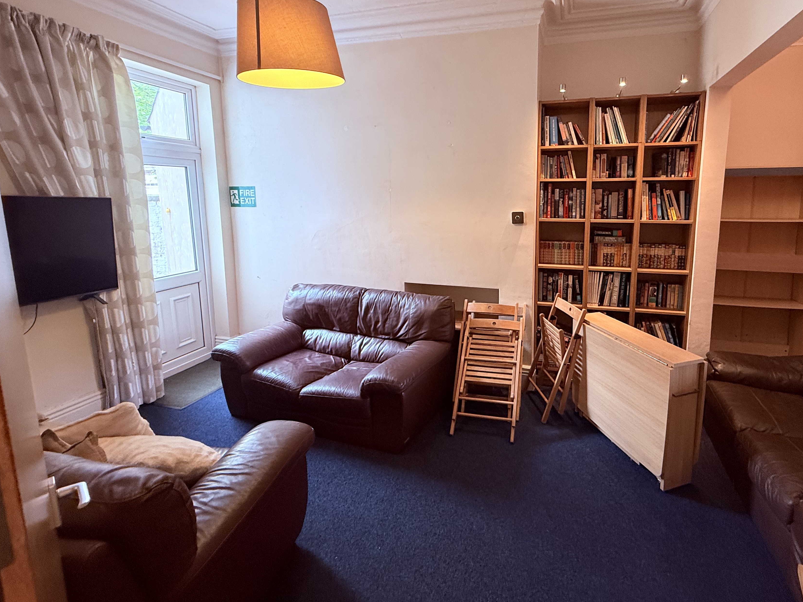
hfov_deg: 90.0
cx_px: 477
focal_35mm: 17
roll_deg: +0.0
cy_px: 250
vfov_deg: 74.1
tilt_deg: -7.8
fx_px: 394
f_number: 2.2
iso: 250
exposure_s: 1/50
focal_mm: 2.22
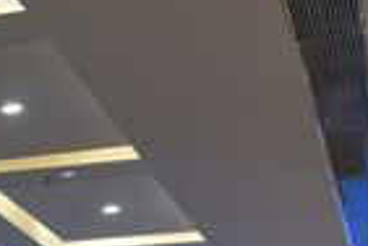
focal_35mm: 153
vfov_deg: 8.6
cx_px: -472
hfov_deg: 11.4
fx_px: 1564
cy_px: 454
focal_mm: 30
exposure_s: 1/60
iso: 560
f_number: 4
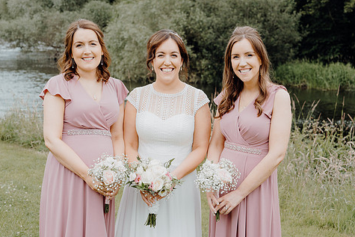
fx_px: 602
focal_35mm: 61
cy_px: 130
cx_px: 177
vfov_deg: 22.3
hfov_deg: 32.9
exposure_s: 1/200
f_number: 5
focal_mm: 50
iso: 125
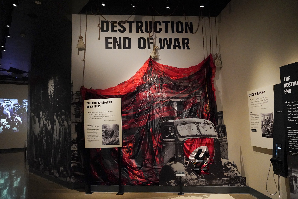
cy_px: 100
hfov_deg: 65.5
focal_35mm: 28
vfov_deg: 46.4
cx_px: 149
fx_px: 232
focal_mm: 28
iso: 8000
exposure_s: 1/100
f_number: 4
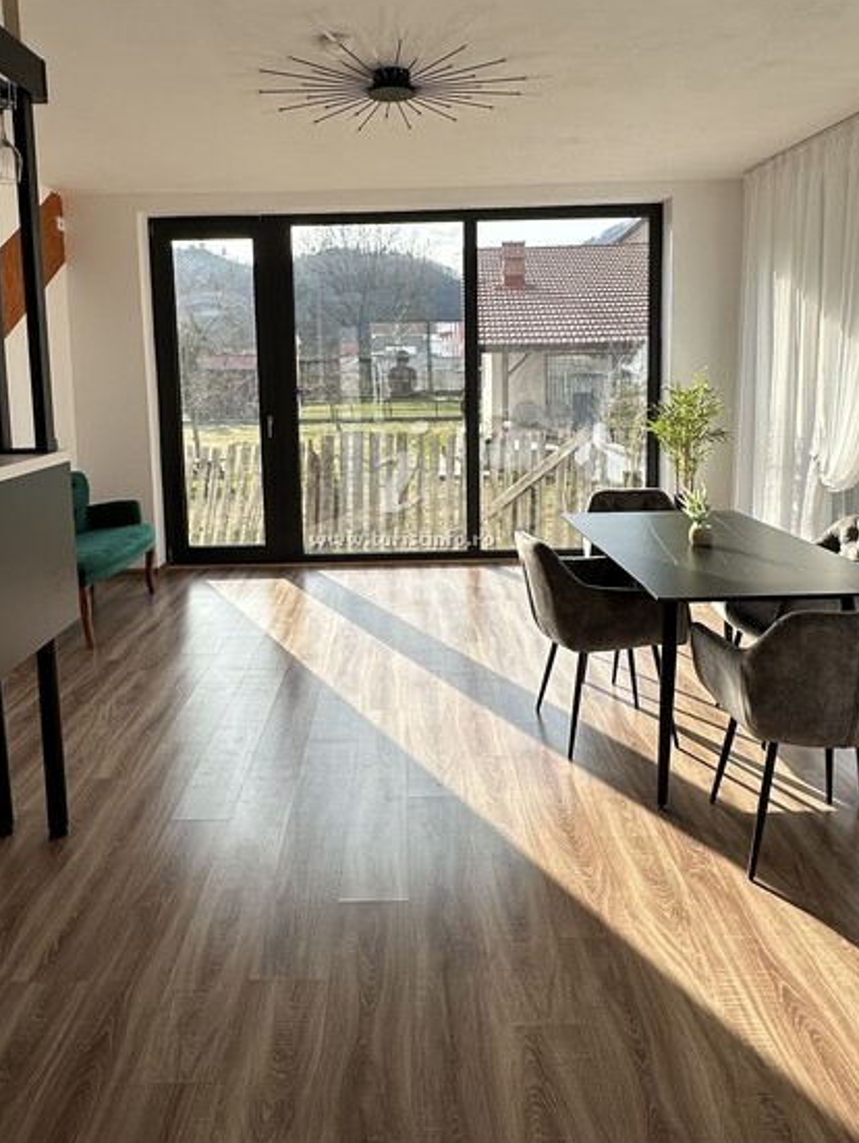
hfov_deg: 53.0
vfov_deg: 66.8
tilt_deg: -6.6
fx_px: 859
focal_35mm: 26
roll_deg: +1.2
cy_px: 471
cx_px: 392
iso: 40
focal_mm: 2.22
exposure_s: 1/339
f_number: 2.2
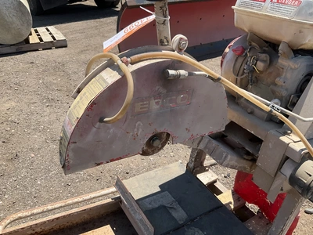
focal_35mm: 29
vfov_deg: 48.2
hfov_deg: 61.7
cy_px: 118
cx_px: 156
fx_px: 262
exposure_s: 1/1144
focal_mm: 3
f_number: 1.8
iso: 25
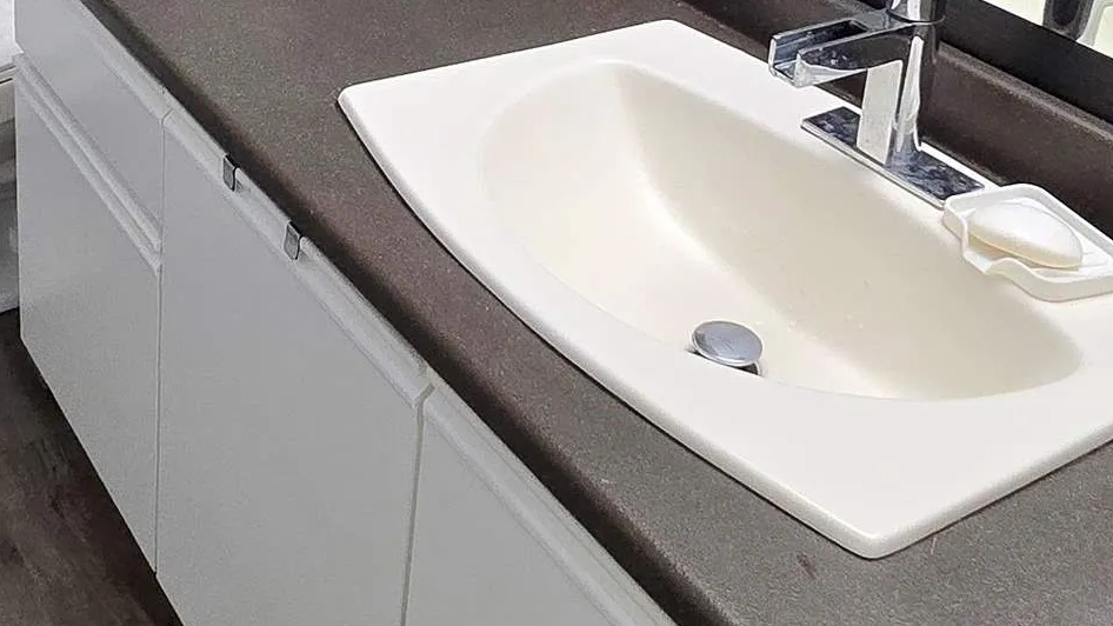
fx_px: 1357
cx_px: 429
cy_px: -121
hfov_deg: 44.3
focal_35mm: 46
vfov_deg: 23.7
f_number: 2.2
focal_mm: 2.2
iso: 500
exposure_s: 1/60.2
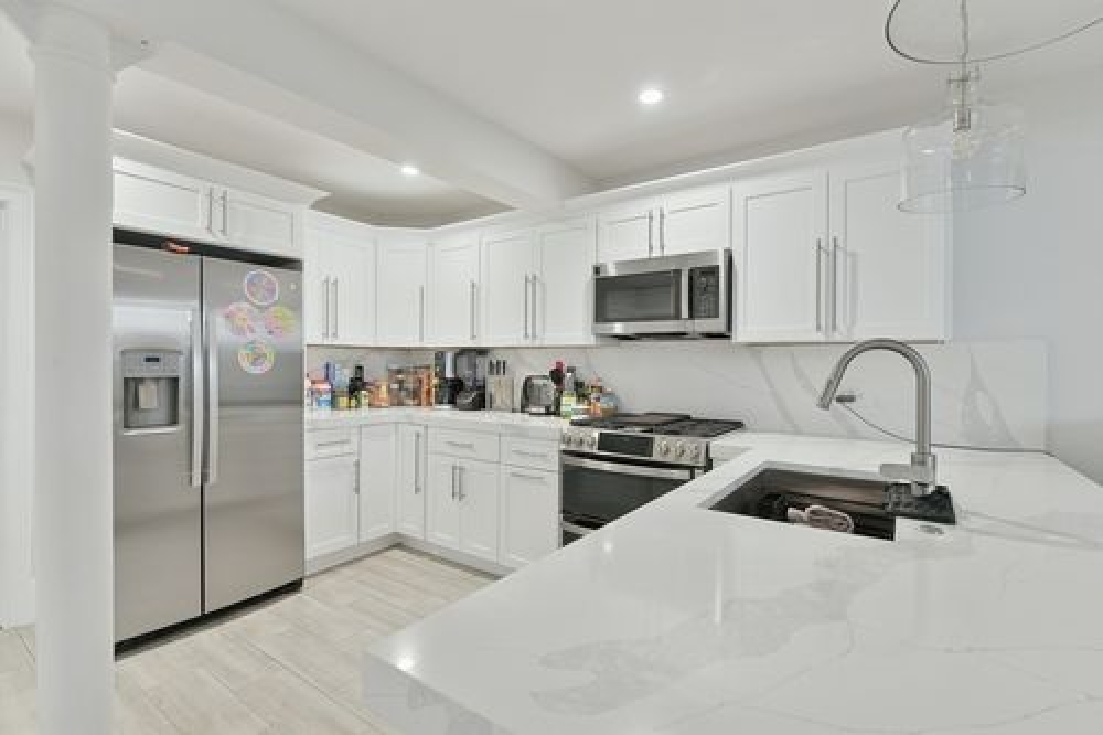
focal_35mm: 16
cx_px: 552
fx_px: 490
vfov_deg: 73.7
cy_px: 368
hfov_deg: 96.8
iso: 640
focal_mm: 16
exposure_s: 1/15
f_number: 9
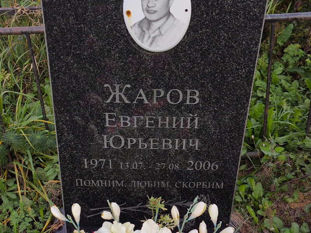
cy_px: 116
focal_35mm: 50
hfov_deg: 38.2
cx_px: 156
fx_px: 449
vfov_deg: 29.1
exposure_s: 1/328
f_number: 1.7
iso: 50
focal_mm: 4.71
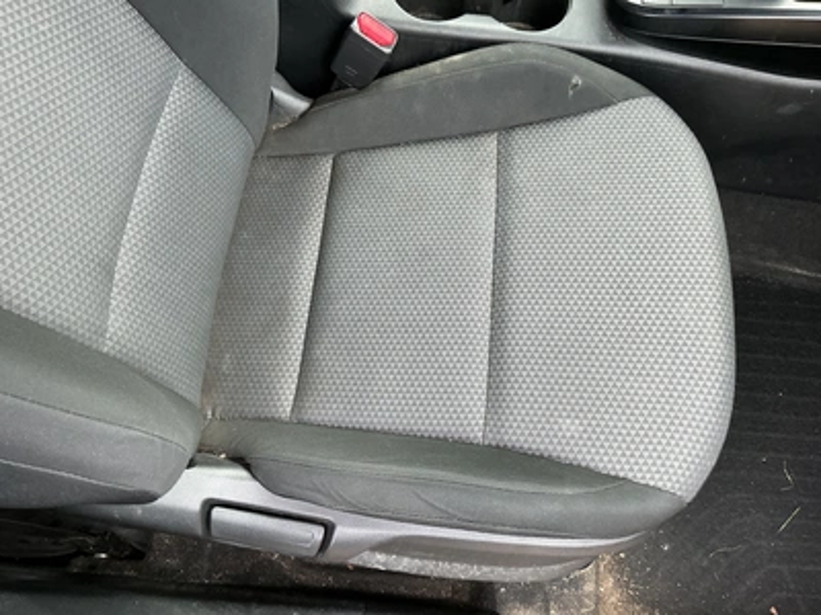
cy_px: 308
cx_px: 410
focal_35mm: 28
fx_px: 664
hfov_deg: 63.4
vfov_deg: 49.7
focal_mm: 3
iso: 64
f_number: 1.8
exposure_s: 1/102
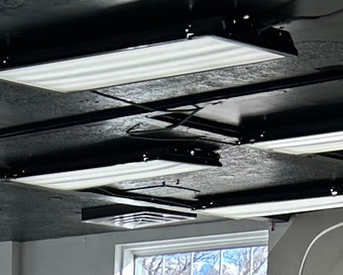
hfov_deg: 12.3
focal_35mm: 153
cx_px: -85
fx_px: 1553
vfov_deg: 8.7
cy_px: 757
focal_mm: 5.7
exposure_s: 1/314
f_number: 1.5
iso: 50
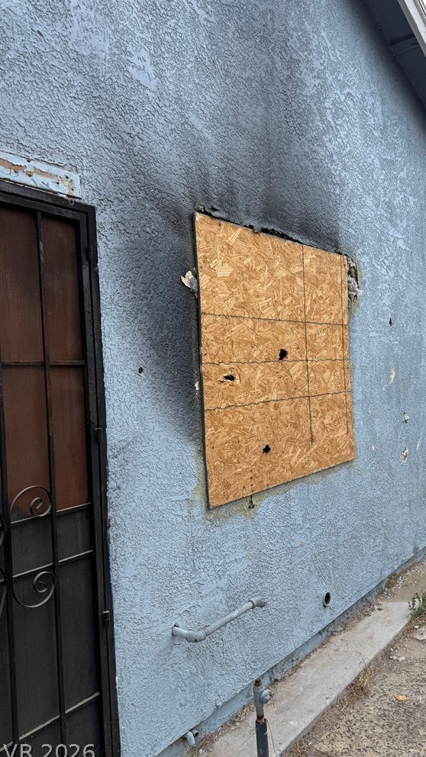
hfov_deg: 42.4
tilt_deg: +1.7
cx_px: 279
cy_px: 379
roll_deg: +2.4
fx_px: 542
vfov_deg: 69.9
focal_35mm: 27
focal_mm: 6.76
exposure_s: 1/2525
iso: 100
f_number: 1.78
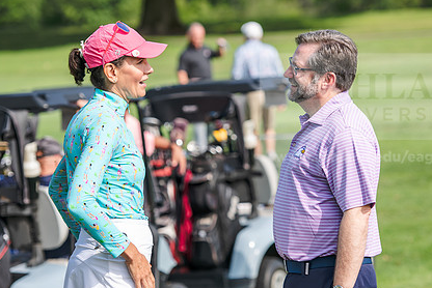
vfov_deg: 8.1
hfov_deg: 12.1
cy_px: 179
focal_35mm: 170
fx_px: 2041
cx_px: 228
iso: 64
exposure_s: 1/500
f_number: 3.5
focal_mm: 122
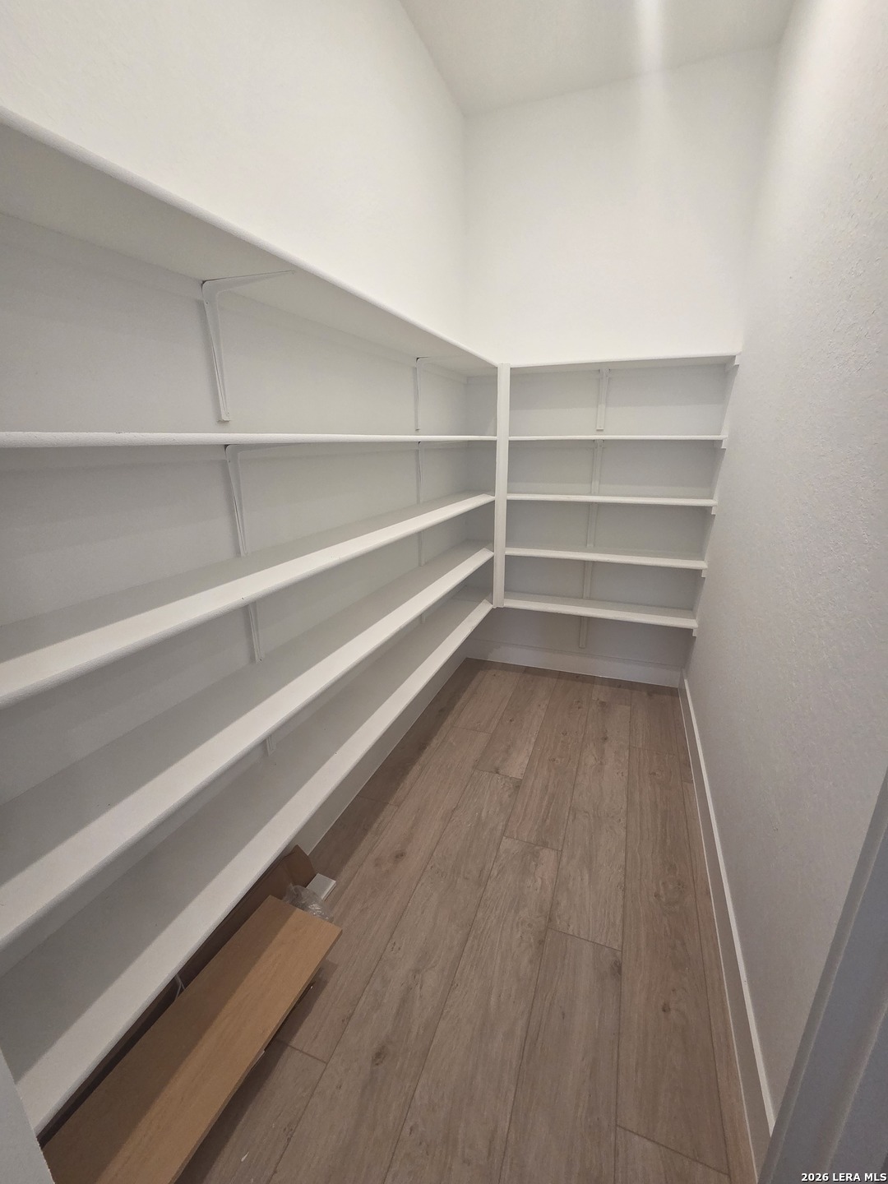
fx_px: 445
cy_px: 592
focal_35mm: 13
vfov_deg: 106.2
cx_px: 444
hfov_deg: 89.9
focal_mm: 2.2
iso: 250
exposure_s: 1/120
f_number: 2.2
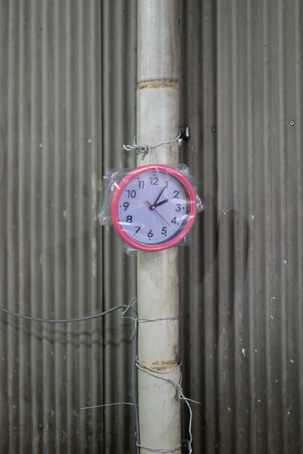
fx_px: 694
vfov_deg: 36.2
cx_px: 152
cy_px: 227
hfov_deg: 24.6
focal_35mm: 55
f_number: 2
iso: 2000
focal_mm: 55
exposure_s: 1/160
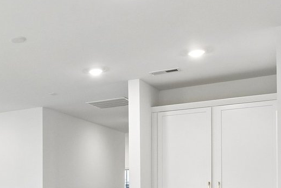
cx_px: -49
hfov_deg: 32.4
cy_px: 210
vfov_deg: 24.4
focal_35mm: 52
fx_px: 403
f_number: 8
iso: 400
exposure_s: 1/50
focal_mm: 11
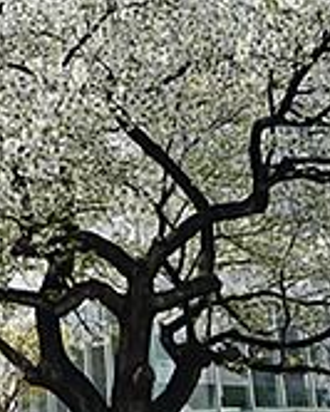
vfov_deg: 28.6
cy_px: 89
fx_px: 793
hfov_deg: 22.5
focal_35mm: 65
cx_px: -10
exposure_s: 1/500
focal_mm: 12
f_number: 8
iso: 200
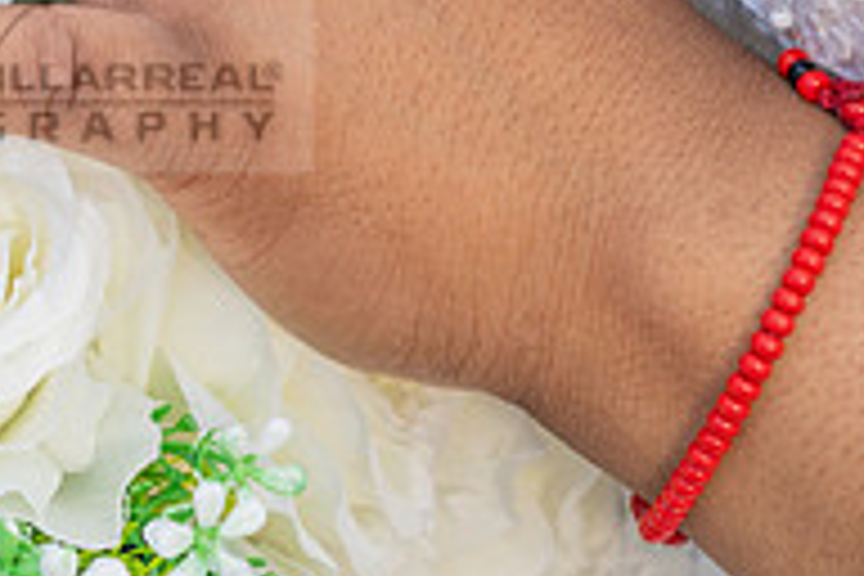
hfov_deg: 9.6
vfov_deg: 6.5
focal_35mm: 212
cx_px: -68
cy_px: 65
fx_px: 5088
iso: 200
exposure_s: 1/125
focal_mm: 70
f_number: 5.6
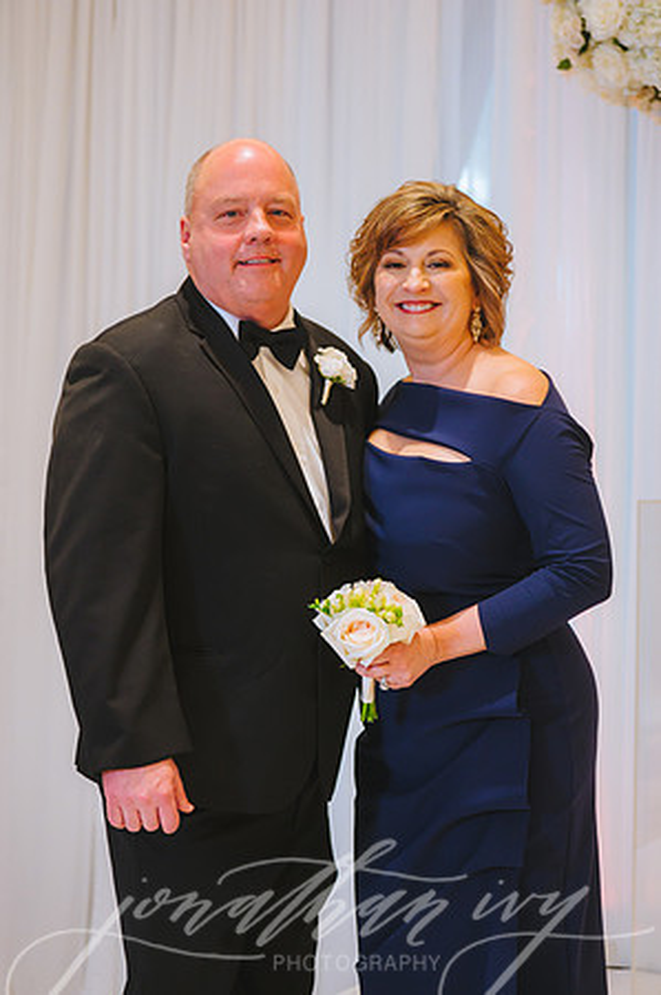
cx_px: 330
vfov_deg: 31.0
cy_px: 498
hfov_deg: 20.9
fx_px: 1794
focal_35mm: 65
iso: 2000
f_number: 4
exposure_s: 1/200
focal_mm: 65
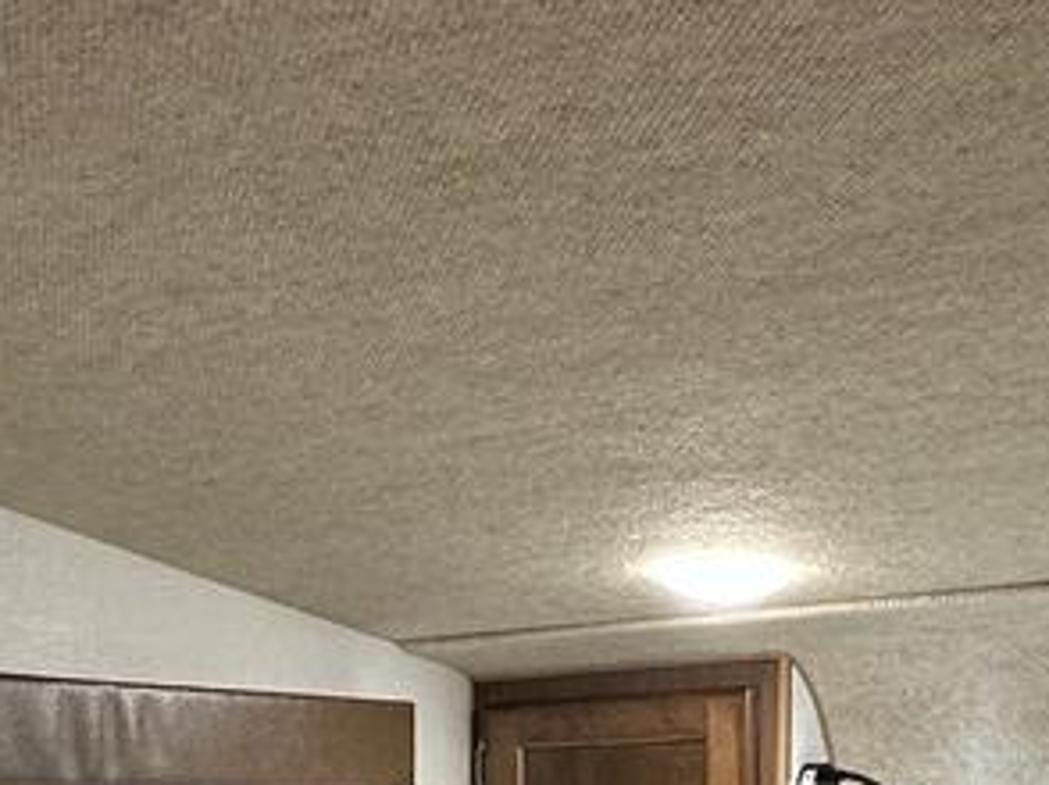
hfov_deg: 31.6
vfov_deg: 21.4
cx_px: 417
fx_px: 1847
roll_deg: +0.2
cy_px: 1053
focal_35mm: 61
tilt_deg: -5.7
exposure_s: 1/99
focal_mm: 2.22
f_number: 2.2
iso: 250
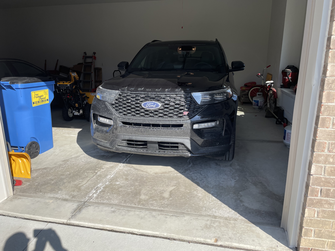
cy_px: 126
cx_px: 168
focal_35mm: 26
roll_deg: +0.7
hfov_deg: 67.3
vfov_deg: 53.1
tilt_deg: -13.6
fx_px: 252
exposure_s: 1/1795
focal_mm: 4.2
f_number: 1.6
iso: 32
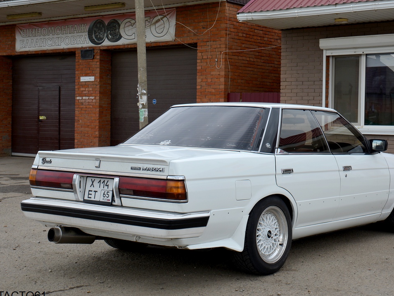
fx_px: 660
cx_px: 233
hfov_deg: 33.1
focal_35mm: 58
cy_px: 137
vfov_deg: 25.2
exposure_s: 1/250
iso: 180
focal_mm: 32
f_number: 8
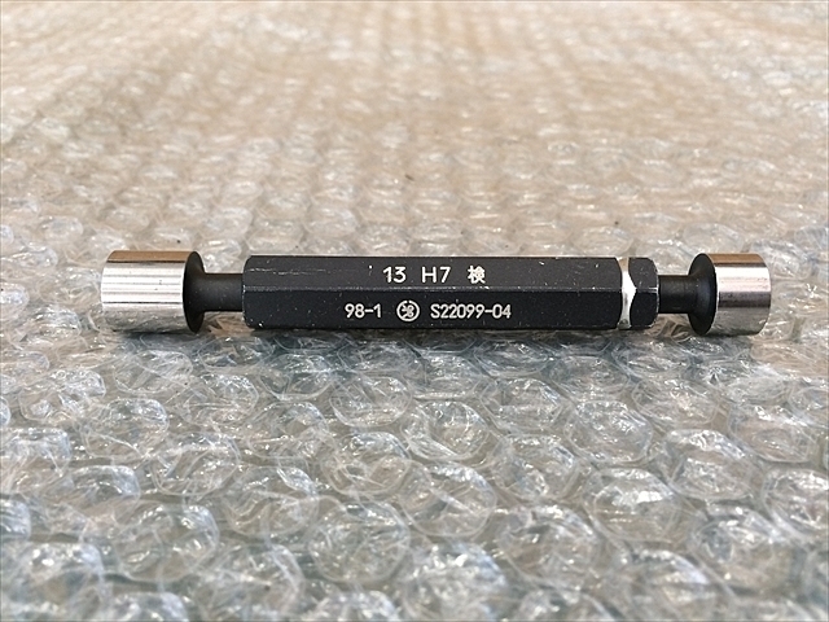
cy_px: 311
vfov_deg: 48.2
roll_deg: -0.1
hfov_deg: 61.7
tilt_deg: -32.9
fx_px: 695
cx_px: 414
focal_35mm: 29
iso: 64
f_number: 2.2
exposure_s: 1/30
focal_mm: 4.15
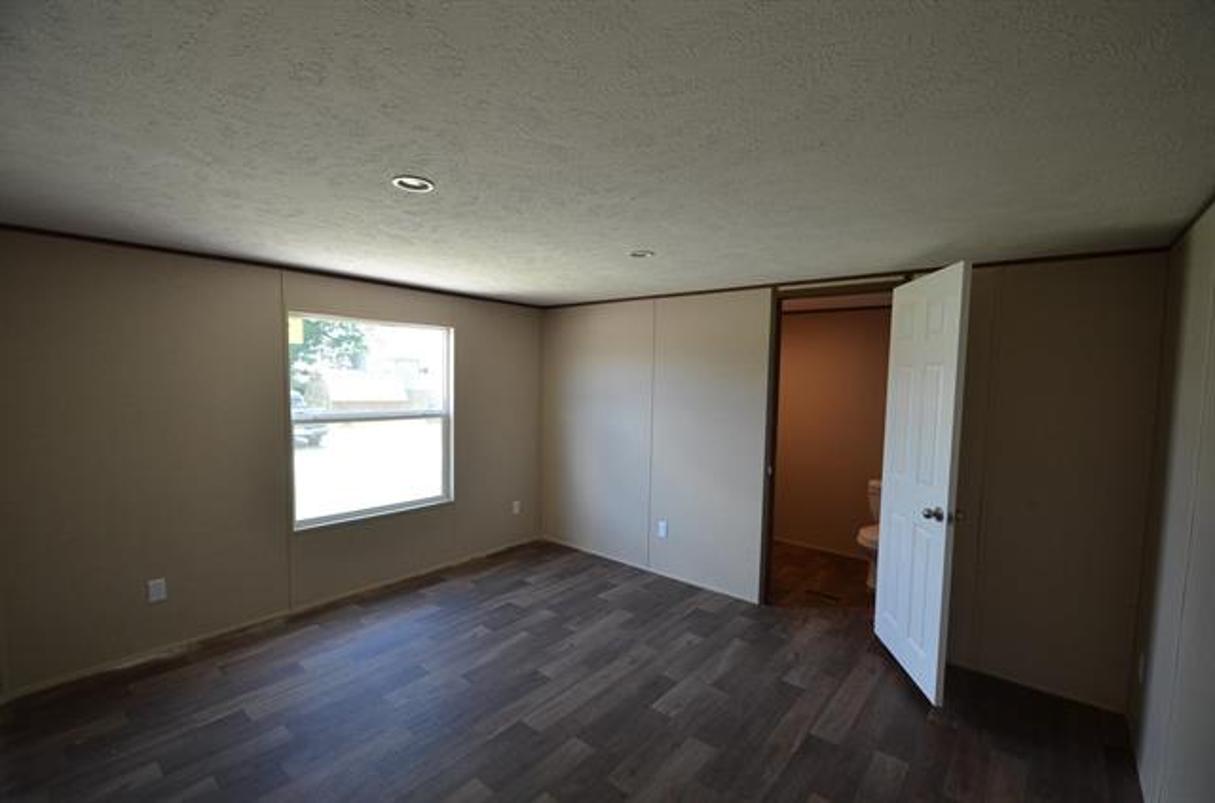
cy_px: 402
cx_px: 608
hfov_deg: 100.5
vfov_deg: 77.0
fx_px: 505
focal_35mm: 15
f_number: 5
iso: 400
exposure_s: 1/100
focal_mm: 10
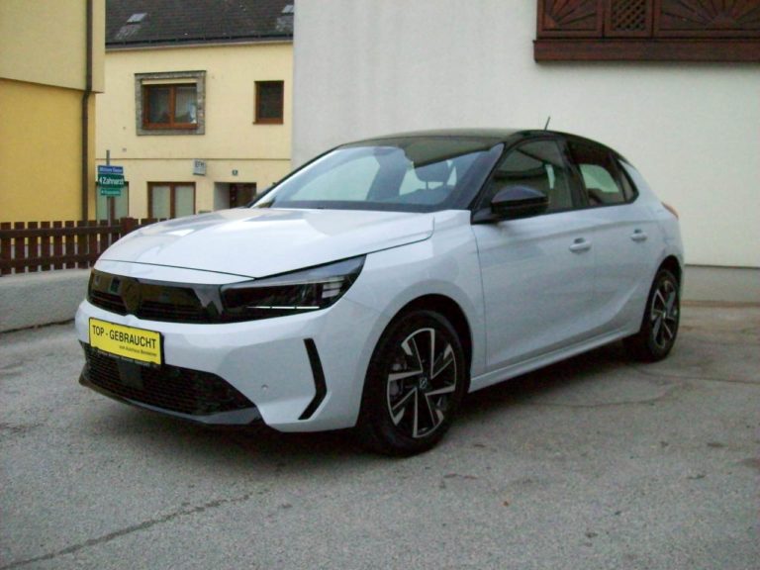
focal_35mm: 36
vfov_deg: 39.7
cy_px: 285
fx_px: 790
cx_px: 380
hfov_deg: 51.4
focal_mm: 6
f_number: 2.7
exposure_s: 1/512
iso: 429
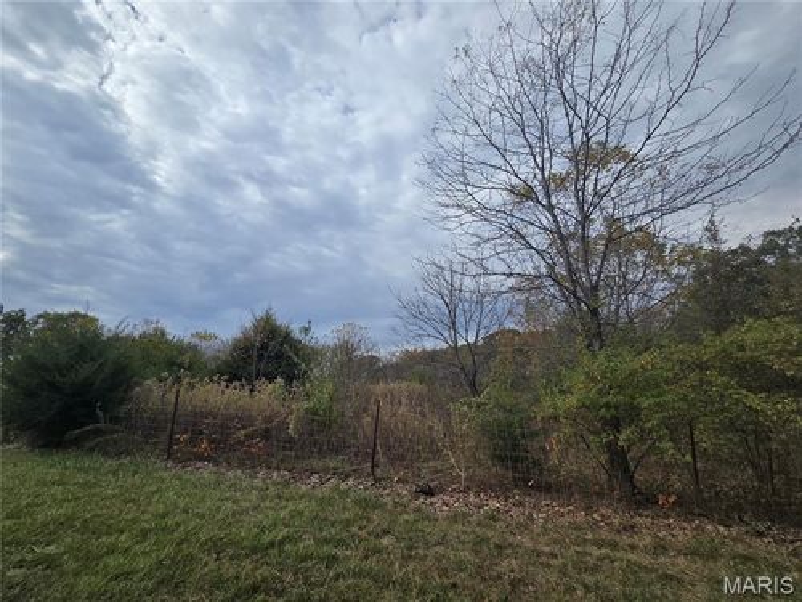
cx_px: 401
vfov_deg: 89.9
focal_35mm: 13
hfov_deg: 106.2
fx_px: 301
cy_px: 301
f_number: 2.2
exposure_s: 1/2929
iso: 50
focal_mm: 2.2
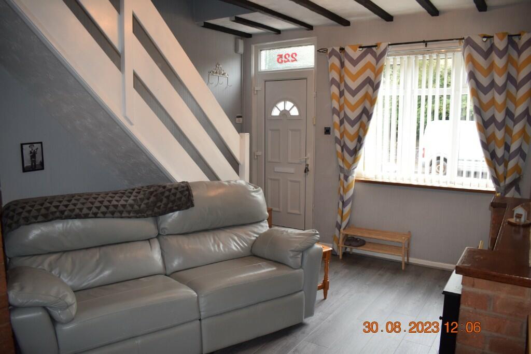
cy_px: 177
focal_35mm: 27
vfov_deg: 47.9
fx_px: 398
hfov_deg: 67.4
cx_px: 266
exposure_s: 1/100
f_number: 5
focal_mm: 18
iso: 800
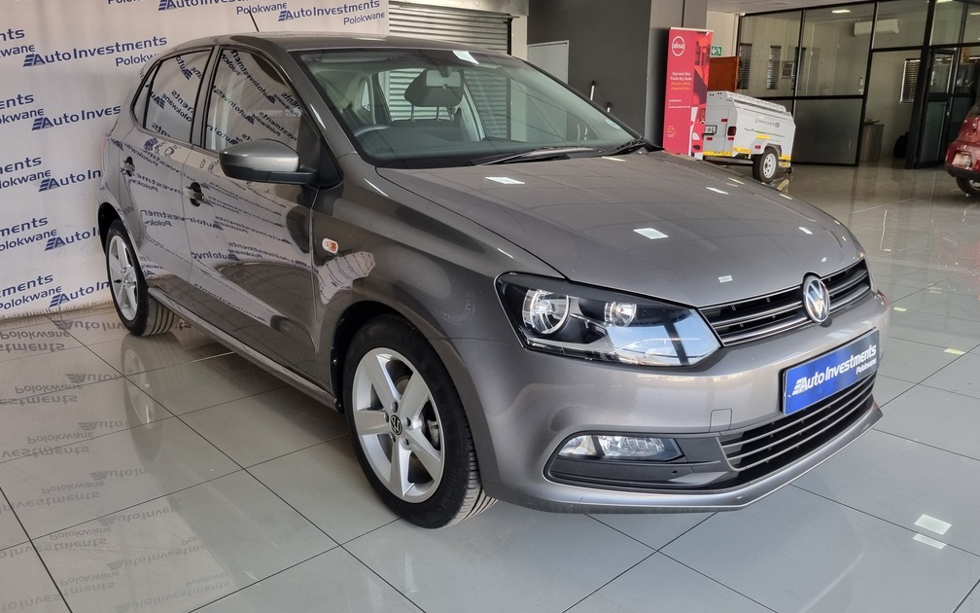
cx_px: 489
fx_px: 748
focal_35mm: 28
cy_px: 304
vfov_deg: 44.5
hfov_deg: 66.5
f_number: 1.8
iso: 100
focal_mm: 5.4
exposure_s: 1/100
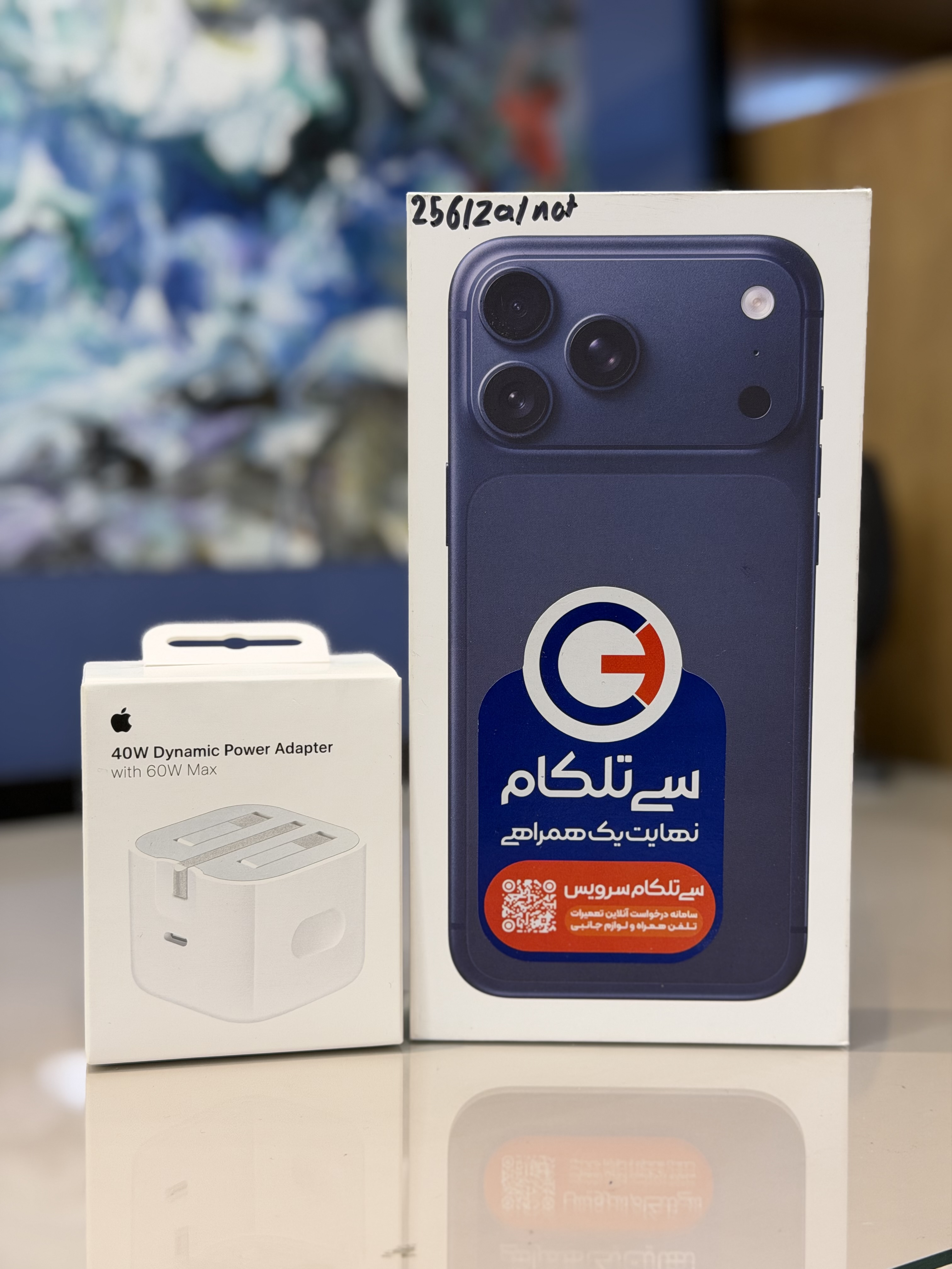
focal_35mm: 48
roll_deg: -0.3
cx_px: 476
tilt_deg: -4.5
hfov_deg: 30.3
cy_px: 634
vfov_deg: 39.7
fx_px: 1760
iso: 50
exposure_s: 1/100
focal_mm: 6.76
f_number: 1.78
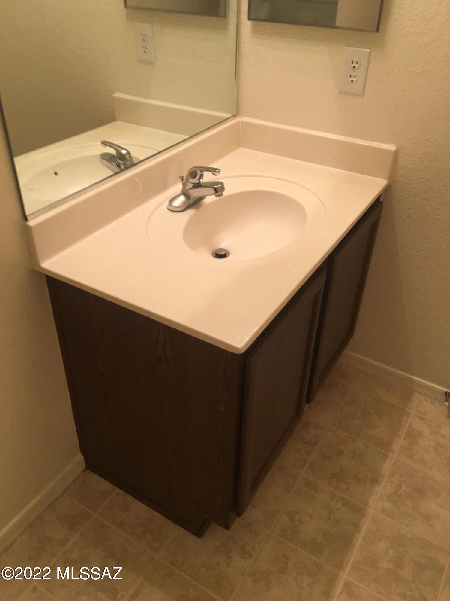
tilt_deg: -33.3
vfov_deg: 61.7
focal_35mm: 29
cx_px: 225
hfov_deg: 48.2
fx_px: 503
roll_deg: +0.4
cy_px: 300
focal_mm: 4.15
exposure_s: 1/15
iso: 32
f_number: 2.2
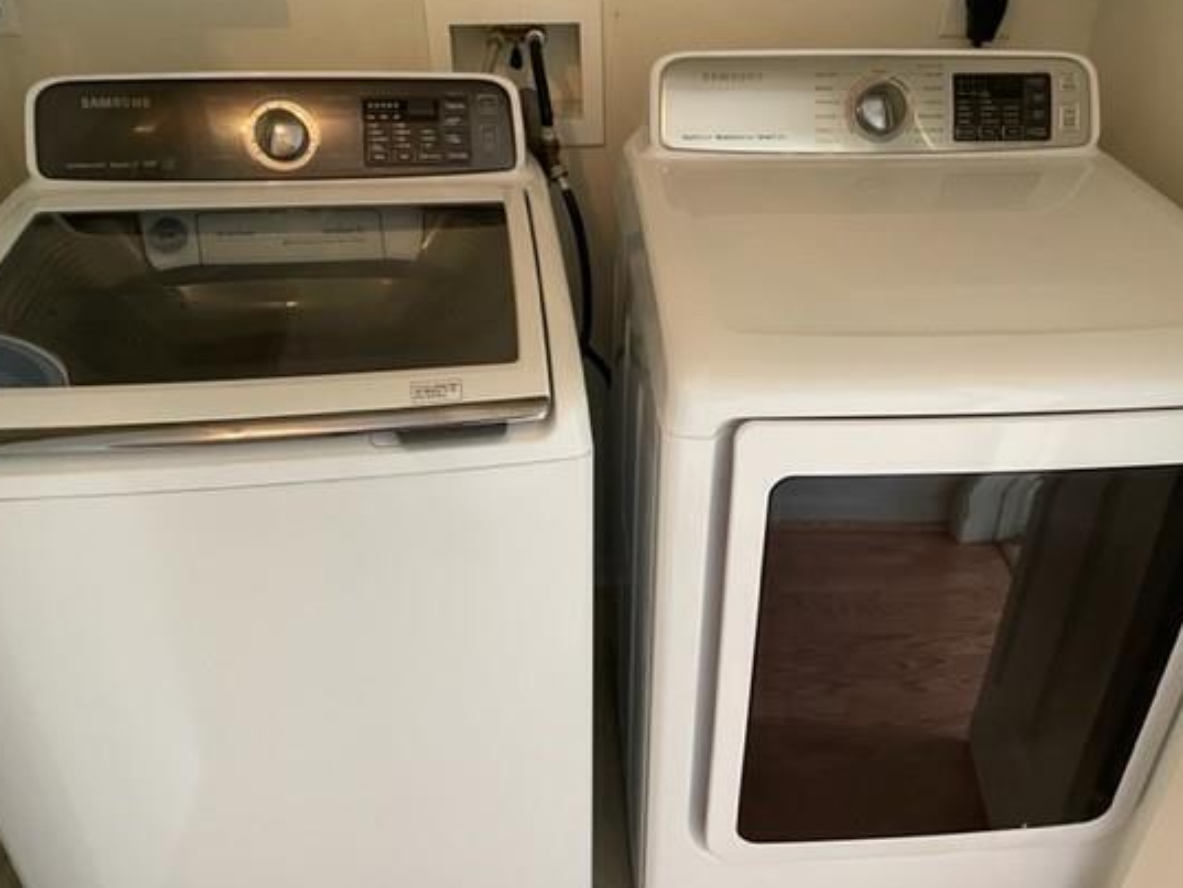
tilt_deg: -34.0
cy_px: 443
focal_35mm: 31
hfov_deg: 58.3
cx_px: 639
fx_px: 1060
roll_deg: -2.2
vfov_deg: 45.5
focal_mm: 4.2
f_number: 1.6
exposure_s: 1/60
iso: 400
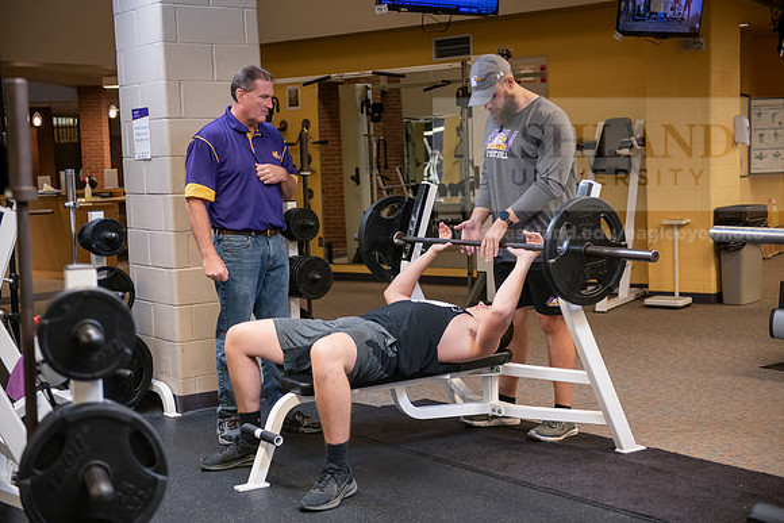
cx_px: 392
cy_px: 262
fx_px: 1133
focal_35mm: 52
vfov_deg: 26.0
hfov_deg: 38.2
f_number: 3.2
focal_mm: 52
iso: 1250
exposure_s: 1/200
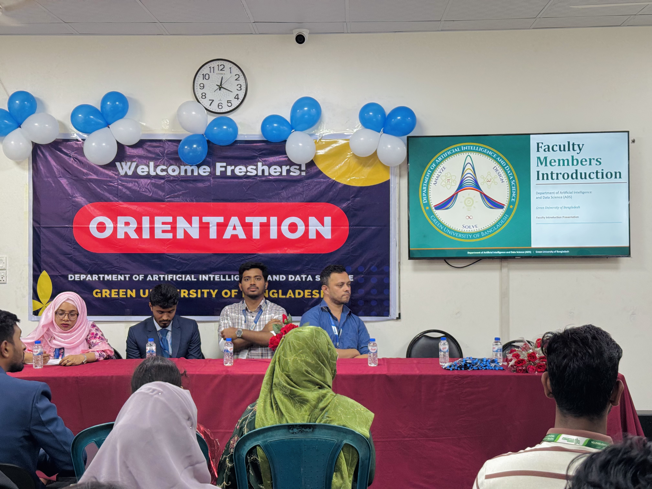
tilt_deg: +0.0
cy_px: 244
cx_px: 326
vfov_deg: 30.3
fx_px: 904
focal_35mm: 48
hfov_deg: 39.7
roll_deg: +1.2
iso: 80
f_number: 1.78
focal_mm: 6.76
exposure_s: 1/50
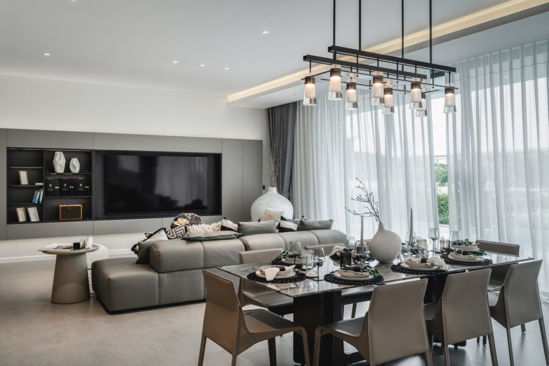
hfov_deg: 60.3
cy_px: 183
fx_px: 473
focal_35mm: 31
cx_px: 274
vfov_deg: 42.3
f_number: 8
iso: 400
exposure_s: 1/10
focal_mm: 31
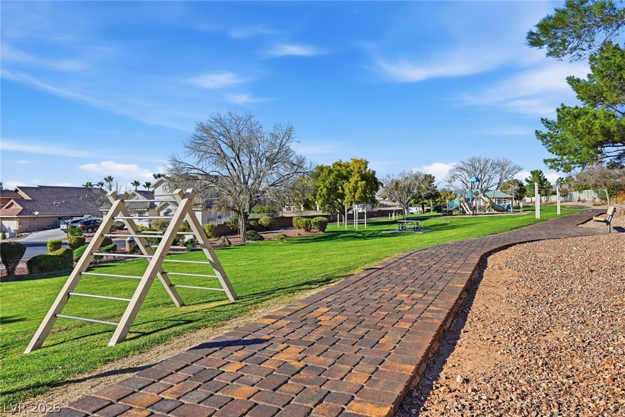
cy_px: 208
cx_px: 312
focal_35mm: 24
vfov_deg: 53.1
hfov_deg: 73.7
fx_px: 417
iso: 64
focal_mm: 24
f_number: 10
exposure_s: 1/640
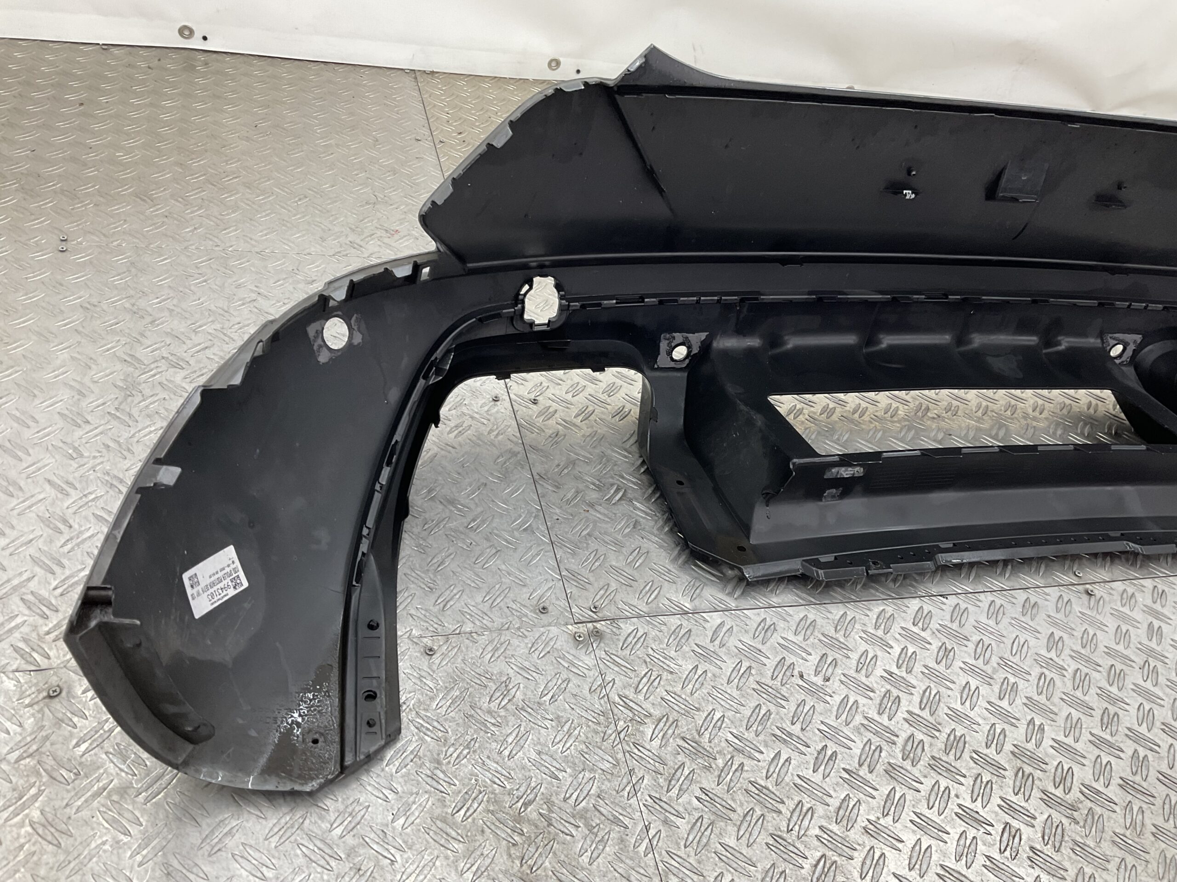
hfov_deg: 61.7
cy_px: 441
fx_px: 986
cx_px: 588
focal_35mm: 29
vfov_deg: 48.2
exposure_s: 1/120
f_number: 1.8
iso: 50
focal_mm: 3
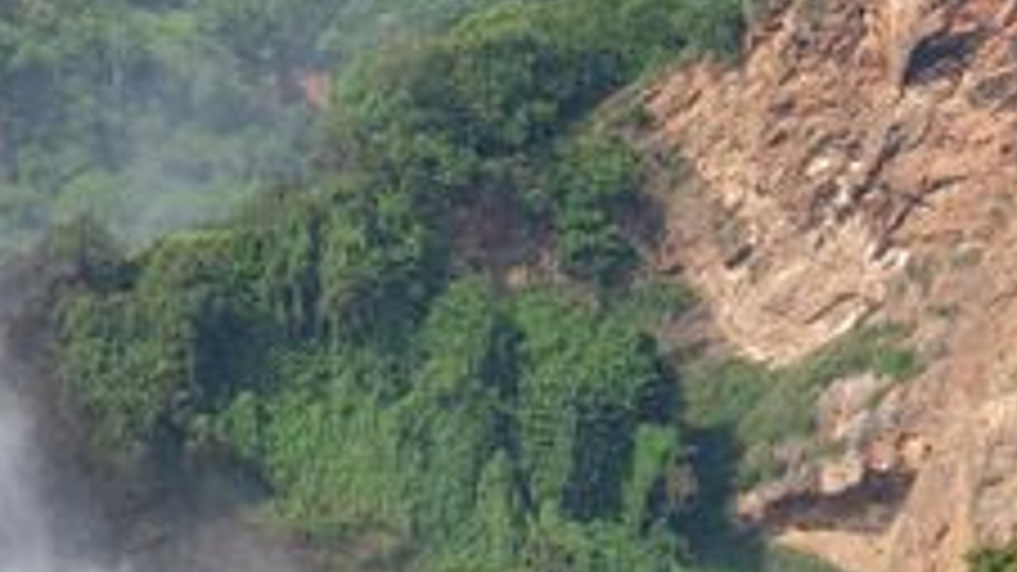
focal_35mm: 655
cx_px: 306
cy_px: 387
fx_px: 17659
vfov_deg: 1.9
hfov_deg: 3.3
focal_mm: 276
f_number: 7.1
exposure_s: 1/800
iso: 320
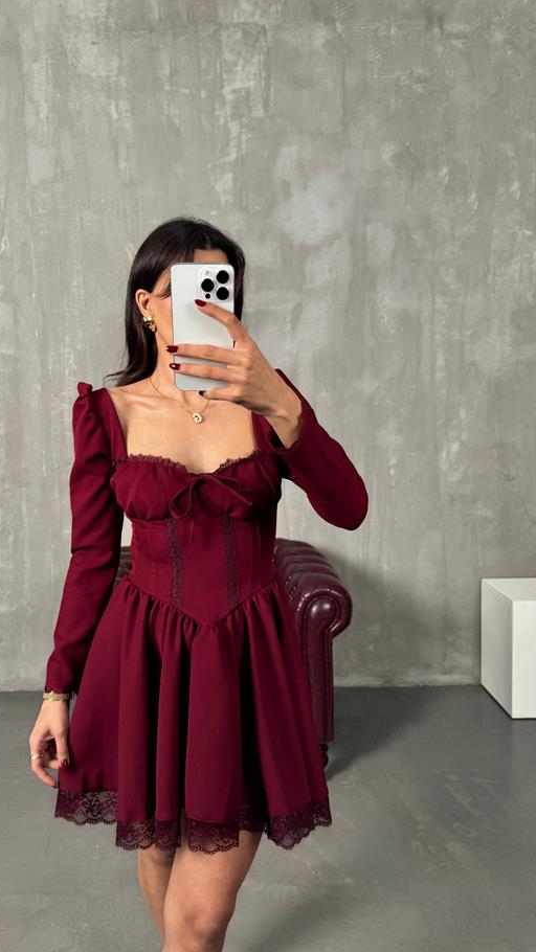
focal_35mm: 27
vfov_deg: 69.9
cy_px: 474
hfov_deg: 42.7
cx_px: 211
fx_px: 682
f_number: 1.78
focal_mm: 6.76
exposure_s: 1/100
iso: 80
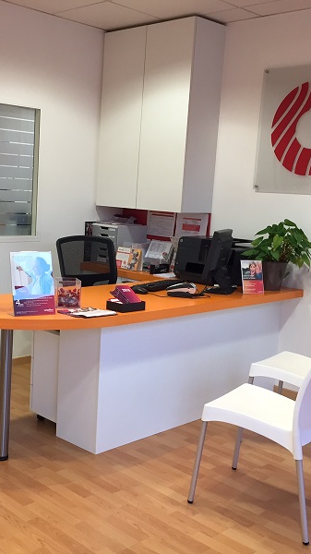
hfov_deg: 27.5
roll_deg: -2.5
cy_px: 281
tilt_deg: -8.3
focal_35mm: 43
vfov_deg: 47.4
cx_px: 105
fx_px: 631
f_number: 2.2
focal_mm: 4.15
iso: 40
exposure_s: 1/33
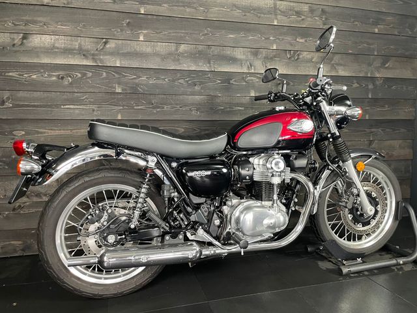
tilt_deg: -6.0
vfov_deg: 53.1
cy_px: 156
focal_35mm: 26
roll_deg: -0.3
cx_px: 208
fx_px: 313
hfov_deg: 67.3
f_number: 1.6
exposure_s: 1/50
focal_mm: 4.2
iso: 320
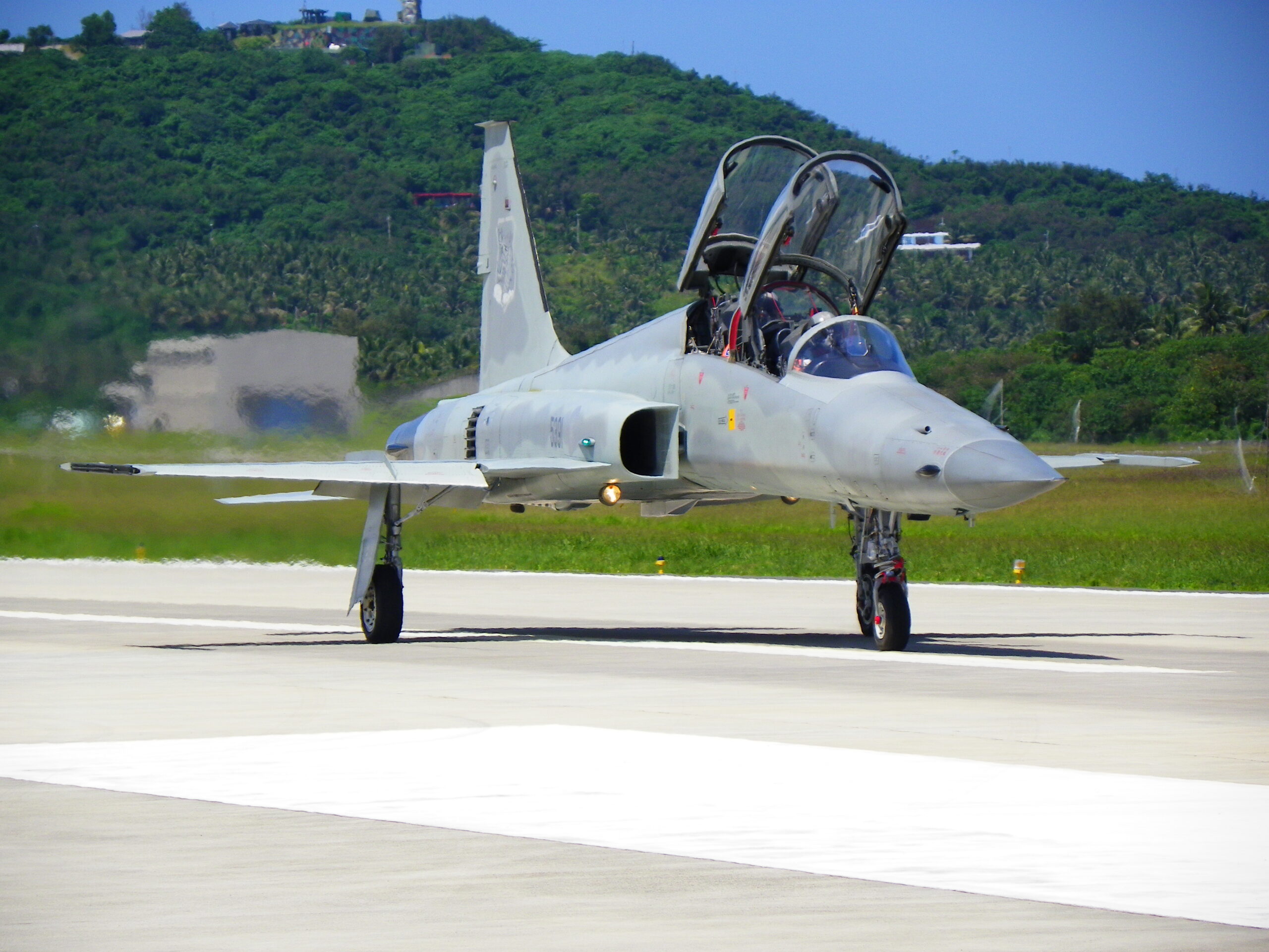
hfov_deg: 7.1
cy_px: 476
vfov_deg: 5.3
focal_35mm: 279
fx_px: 10228
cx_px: 634
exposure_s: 1/800
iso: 64
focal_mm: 49.7
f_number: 4.5
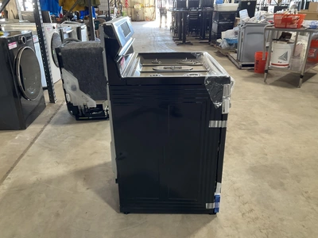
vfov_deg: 48.2
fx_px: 266
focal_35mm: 29
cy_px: 119
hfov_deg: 61.7
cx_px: 159
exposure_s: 1/60
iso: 125
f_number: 1.8
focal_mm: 3
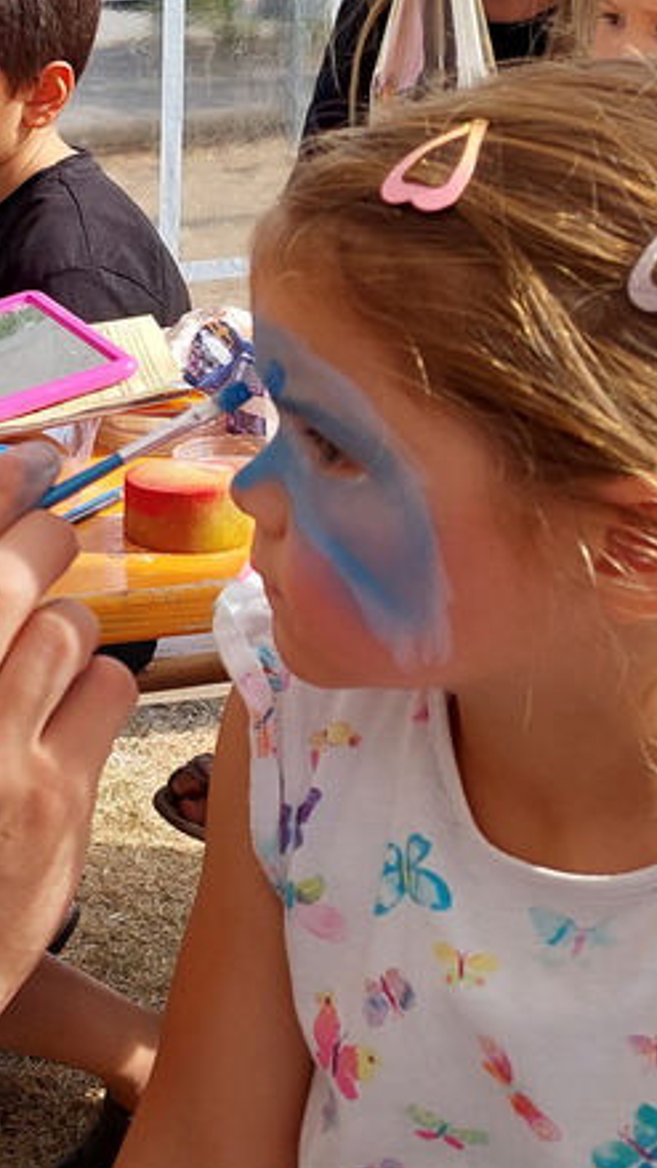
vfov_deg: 34.5
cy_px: 380
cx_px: -277
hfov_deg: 18.2
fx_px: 1858
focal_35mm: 60
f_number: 1.8
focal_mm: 5.23
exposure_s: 1/441
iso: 40
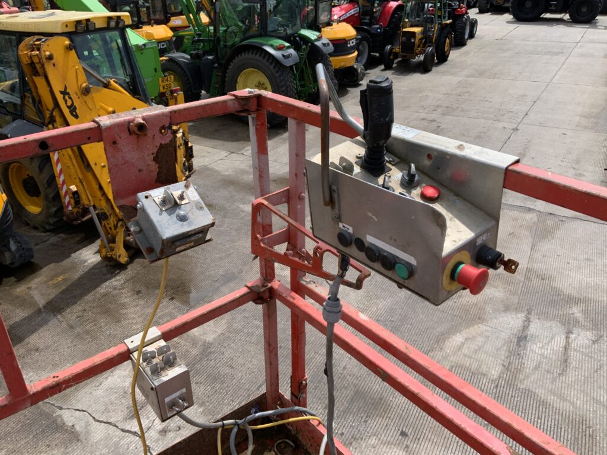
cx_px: 304
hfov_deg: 61.7
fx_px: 509
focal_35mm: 29
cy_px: 228
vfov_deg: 48.2
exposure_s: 1/1675
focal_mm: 3
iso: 16
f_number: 1.8
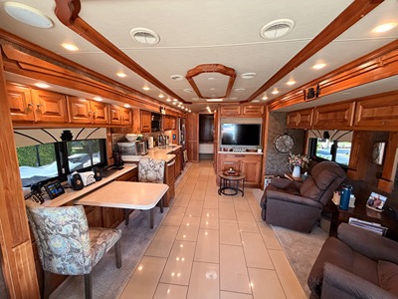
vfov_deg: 85.7
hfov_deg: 102.1
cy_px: 150
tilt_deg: -10.0
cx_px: 199
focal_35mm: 14
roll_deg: -0.2
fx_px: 161
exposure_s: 1/50
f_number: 2.2
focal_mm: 2.22
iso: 400
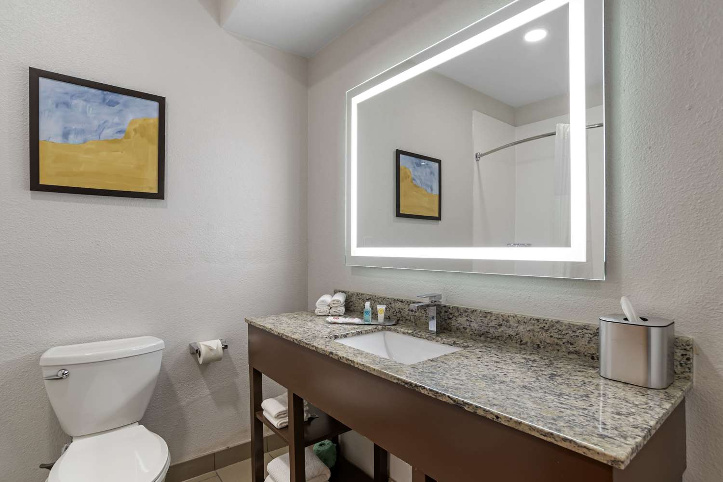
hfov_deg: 90.0
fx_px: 362
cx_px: 362
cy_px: 241
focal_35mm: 18
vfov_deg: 67.4
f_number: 10
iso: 400
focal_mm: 18
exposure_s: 1/40
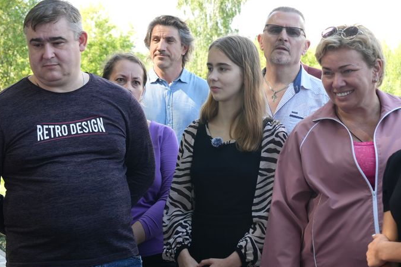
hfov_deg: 26.0
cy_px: 134
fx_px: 869
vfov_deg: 17.5
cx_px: 193
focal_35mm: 78
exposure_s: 1/125
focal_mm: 50
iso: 400
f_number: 7.1
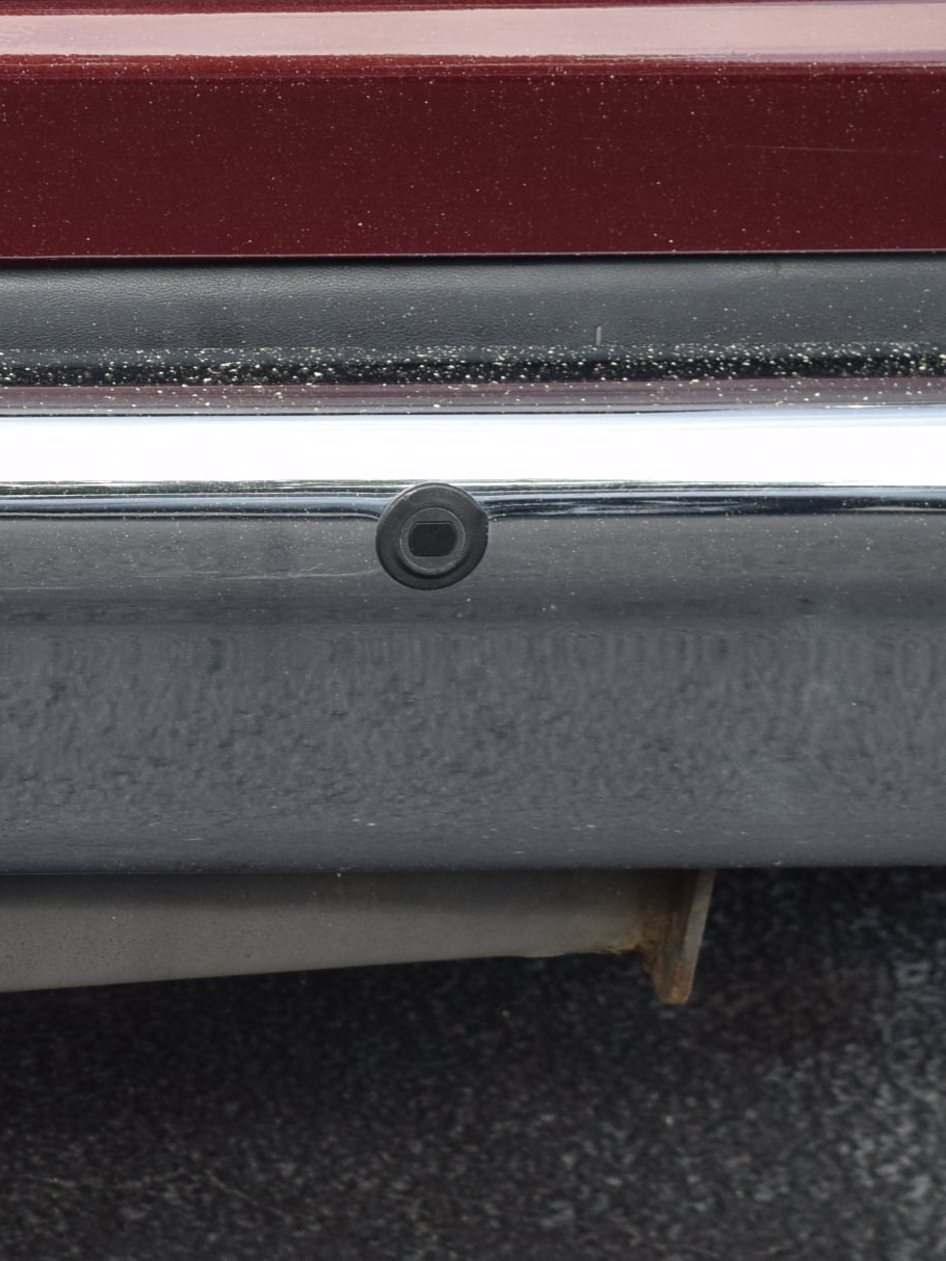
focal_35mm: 160
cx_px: -526
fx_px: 5836
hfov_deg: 9.0
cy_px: 718
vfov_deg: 12.3
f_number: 8
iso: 400
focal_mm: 45
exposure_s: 1/250
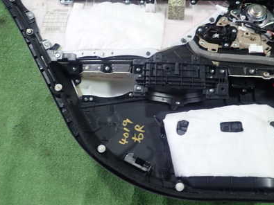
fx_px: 301
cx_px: 164
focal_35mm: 38
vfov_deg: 37.6
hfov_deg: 48.7
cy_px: 89
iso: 200
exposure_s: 1/60
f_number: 2
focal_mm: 4.5
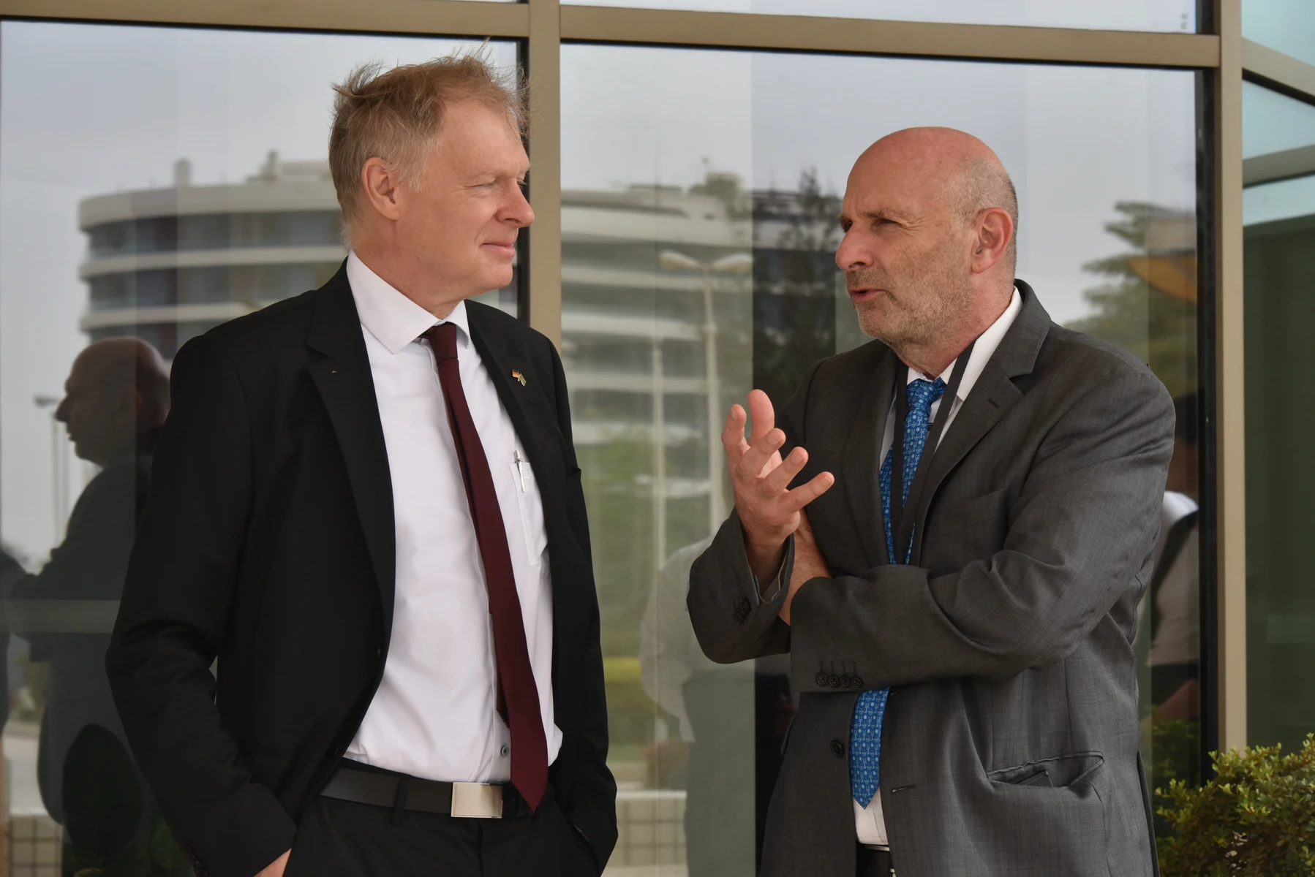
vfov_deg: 11.2
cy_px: 438
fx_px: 4458
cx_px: 658
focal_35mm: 122
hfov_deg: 16.8
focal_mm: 122
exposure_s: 1/400
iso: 800
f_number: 10
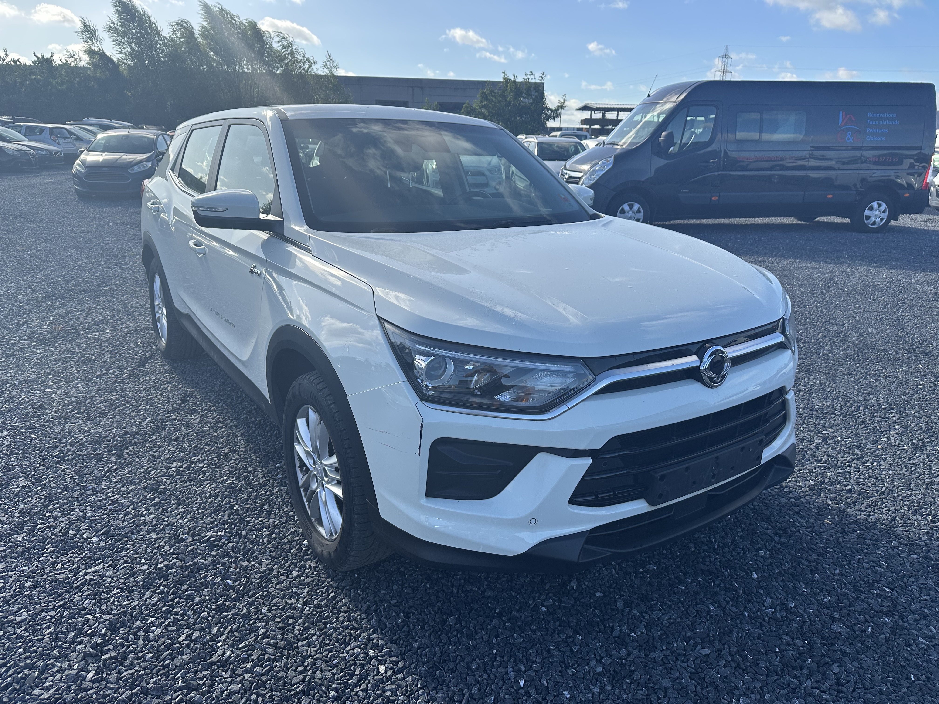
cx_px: 470
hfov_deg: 71.6
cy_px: 352
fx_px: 651
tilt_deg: -16.7
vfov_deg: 56.8
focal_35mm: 24
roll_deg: -0.6
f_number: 1.78
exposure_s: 1/2525
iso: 80
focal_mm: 6.86
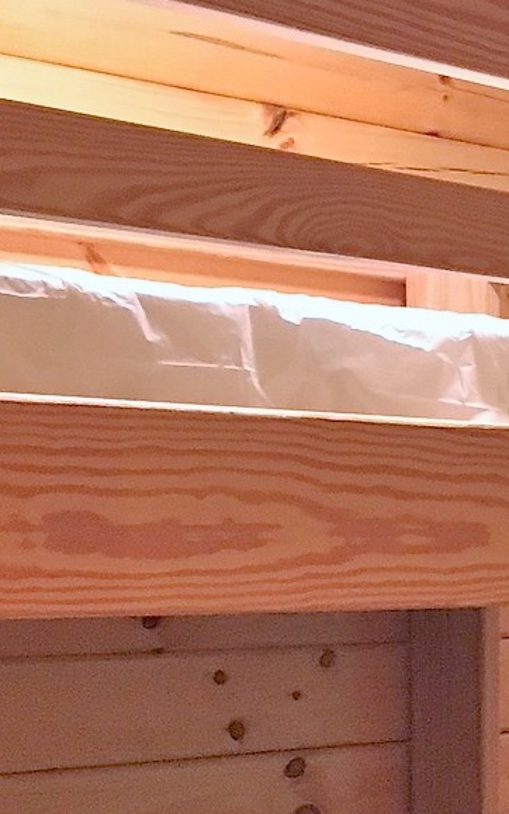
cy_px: 849
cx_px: 689
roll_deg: +0.2
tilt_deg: -7.3
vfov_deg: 18.8
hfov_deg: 11.8
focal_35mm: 107
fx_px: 2374
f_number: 2.2
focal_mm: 4.15
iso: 200
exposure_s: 1/20
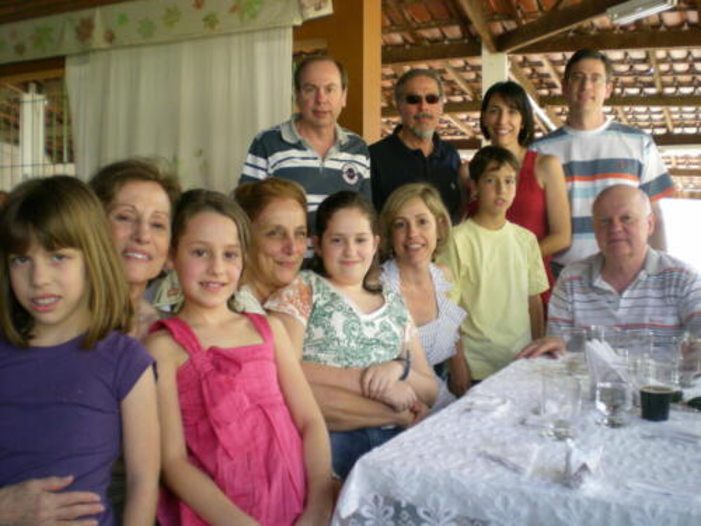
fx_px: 770
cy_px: 263
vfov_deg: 37.7
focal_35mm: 38
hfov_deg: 49.0
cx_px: 350
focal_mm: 6.3
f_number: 3.1
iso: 200
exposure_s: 1/56.8
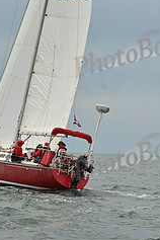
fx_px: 1140
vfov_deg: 11.9
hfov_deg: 8.0
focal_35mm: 171
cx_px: 22
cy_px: 13
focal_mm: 70
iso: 320
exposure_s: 1/2000
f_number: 9
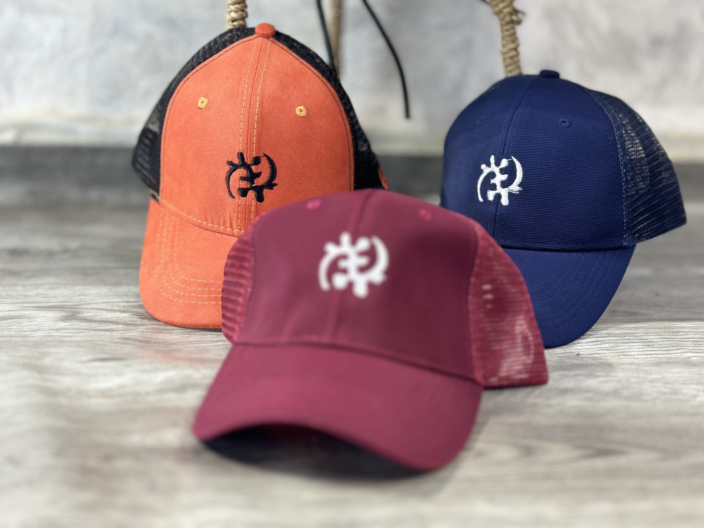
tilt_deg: -15.6
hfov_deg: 39.7
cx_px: 352
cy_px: 264
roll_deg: -1.6
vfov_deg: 30.3
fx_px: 976
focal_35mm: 48
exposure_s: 1/73
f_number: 1.78
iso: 125
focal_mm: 6.86
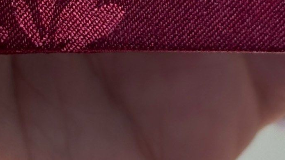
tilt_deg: -36.5
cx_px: 166
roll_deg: -2.7
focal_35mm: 223
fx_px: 1685
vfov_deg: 5.3
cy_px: -153
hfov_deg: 9.7
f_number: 1.6
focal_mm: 5.96
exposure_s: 1/194
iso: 32
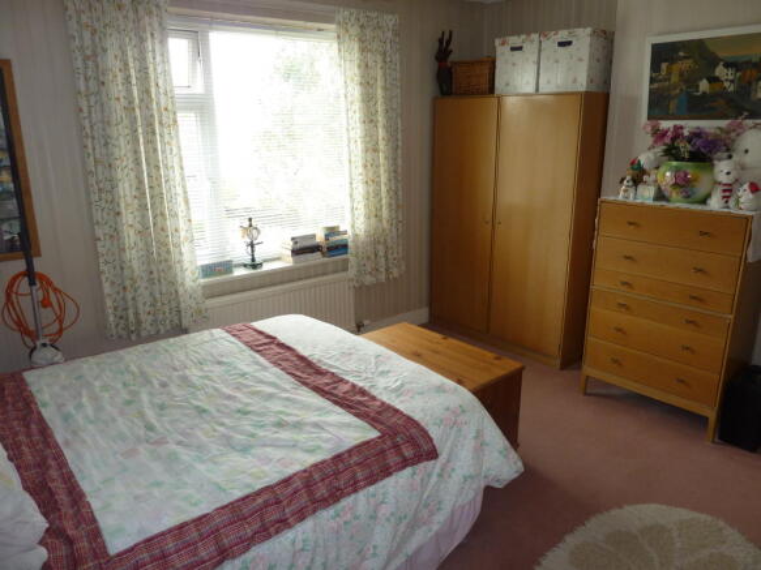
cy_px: 285
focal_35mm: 25
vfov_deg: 54.9
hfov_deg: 69.4
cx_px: 380
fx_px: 549
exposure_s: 1/40
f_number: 3.3
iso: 80
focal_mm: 4.1
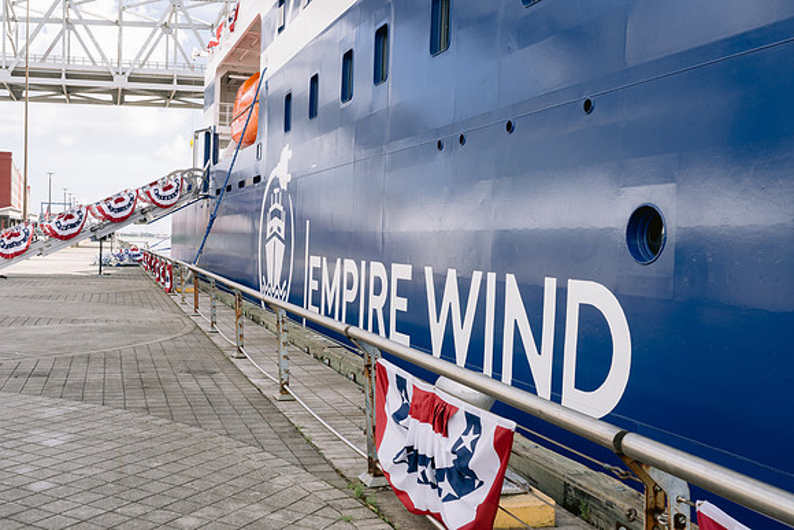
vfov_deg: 35.8
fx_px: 820
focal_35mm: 37
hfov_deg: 51.6
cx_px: 372
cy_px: 265
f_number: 11
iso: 200
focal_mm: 35
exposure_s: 1/160
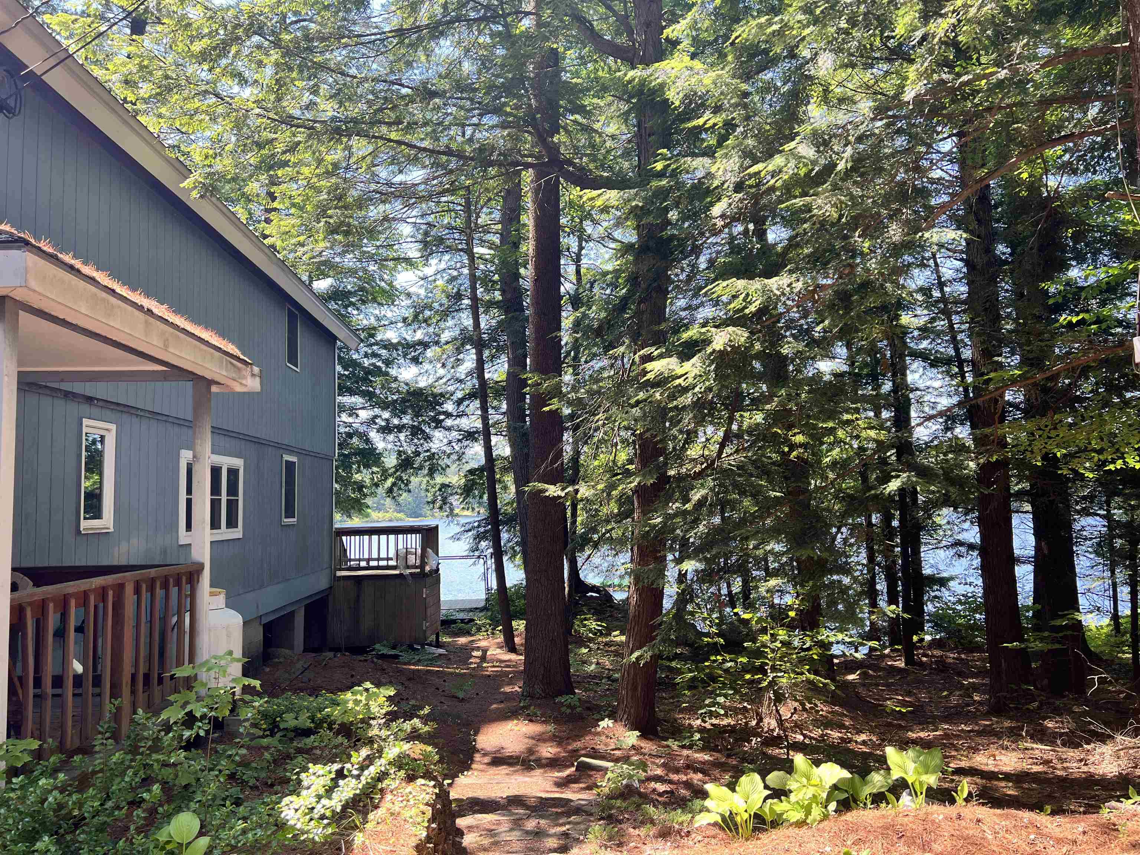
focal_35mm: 26
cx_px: 570
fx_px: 856
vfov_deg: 53.1
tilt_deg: +4.7
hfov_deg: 67.3
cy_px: 428
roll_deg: +1.6
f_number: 1.5
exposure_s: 1/324
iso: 50
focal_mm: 5.7
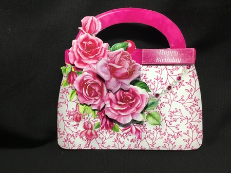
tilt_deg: -34.6
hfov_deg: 58.4
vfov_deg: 45.4
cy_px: 86
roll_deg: -1.5
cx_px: 116
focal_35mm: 31
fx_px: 207
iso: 80
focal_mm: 3.3
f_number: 2.4
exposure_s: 1/33
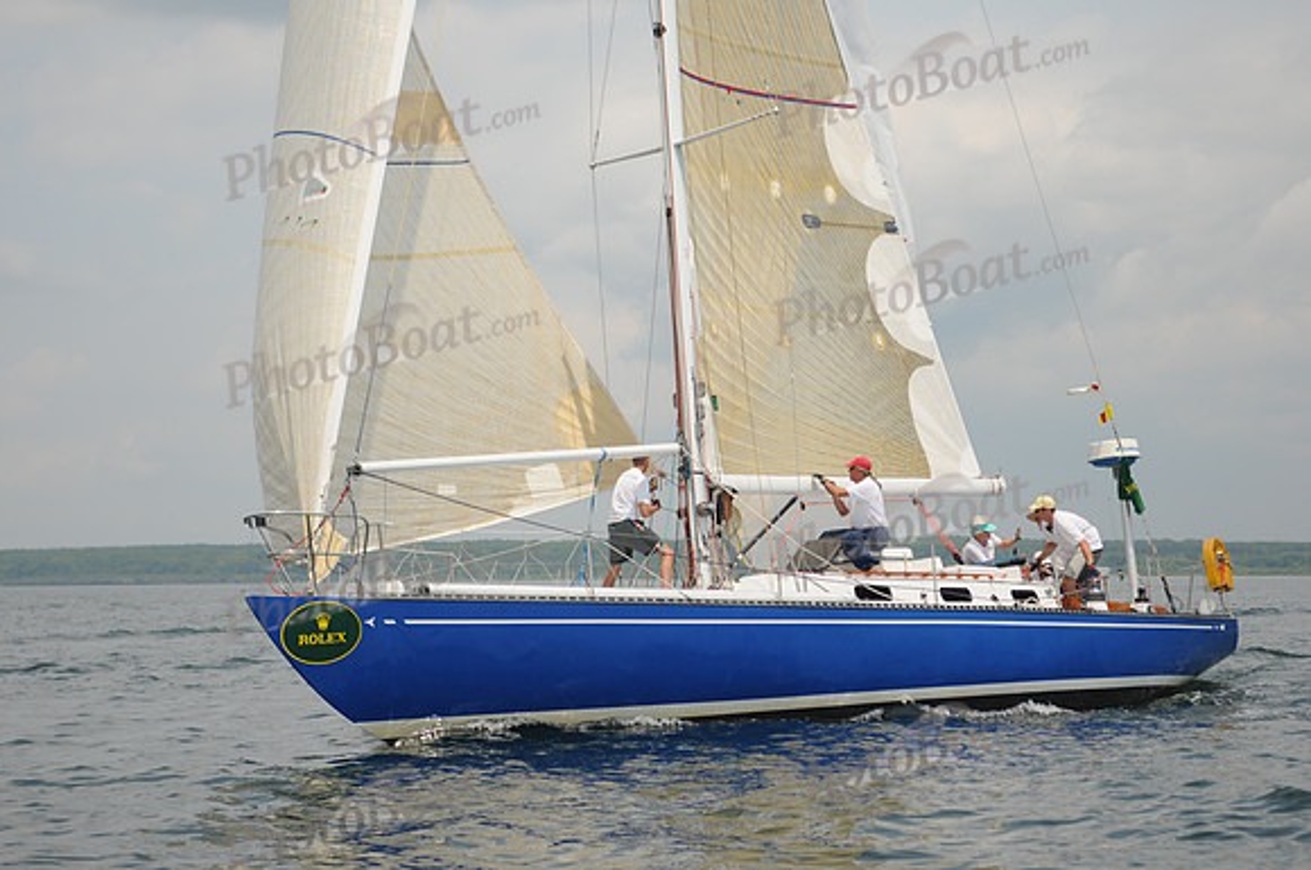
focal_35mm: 78
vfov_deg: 17.4
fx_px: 2837
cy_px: 435
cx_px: 656
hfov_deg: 26.0
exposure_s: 1/1250
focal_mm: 52
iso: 200
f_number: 3.2
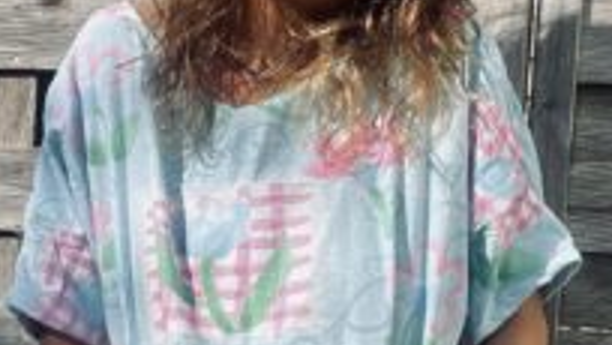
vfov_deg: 18.5
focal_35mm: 64
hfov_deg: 32.7
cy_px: 321
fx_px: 1039
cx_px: 252
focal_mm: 2.71
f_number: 2.2
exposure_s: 1/900
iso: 32
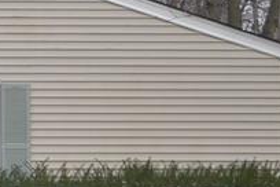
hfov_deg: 6.6
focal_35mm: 301
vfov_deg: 4.6
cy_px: 199
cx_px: -339
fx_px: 2341
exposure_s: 1/125
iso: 400
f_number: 5.3
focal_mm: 40
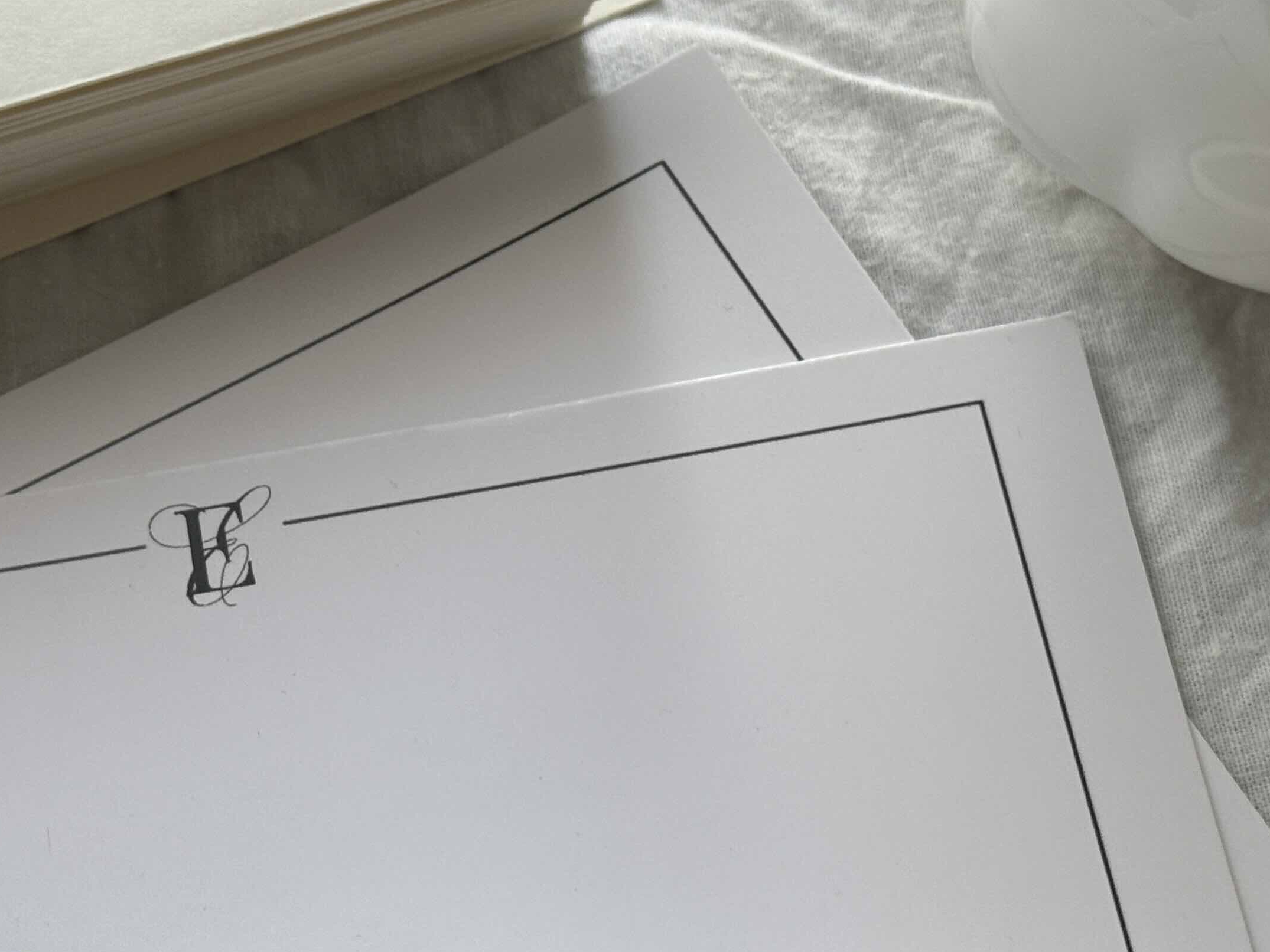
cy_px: 379
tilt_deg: -60.3
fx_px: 3302
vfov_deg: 16.4
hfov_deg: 21.8
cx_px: 597
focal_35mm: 90
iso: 100
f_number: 1.78
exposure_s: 1/60
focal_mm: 6.76
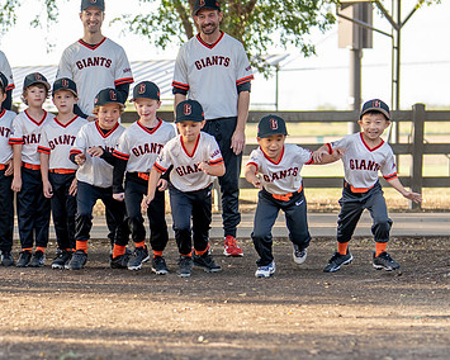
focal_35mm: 128
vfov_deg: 12.0
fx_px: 1705
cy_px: 249
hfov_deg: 15.0
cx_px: 109
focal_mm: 50
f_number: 1.4
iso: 250
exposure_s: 1/1250
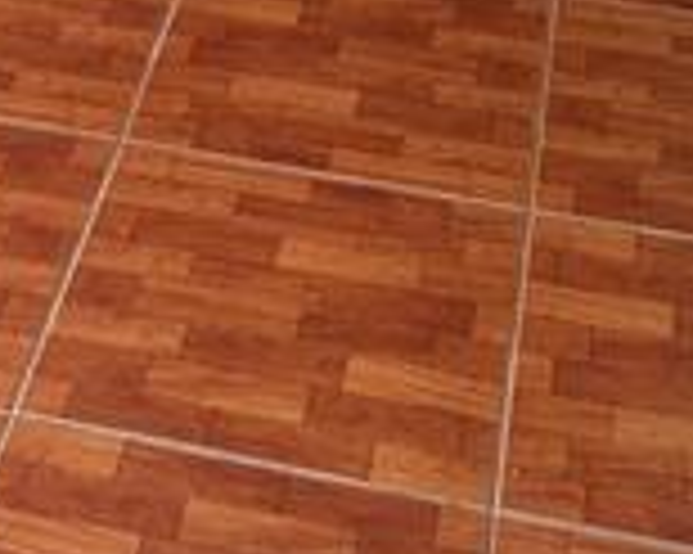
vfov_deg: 10.9
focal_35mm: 117
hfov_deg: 16.3
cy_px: -829
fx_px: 2398
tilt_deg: -12.6
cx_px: 81
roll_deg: -1.6
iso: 200
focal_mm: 6.76
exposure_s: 1/106
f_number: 1.78
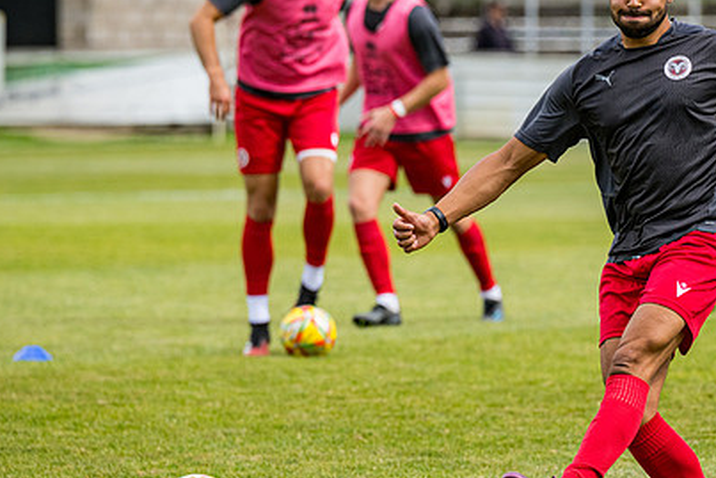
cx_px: 567
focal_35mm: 398
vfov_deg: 3.5
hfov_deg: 5.2
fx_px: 7918
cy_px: 235
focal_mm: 200
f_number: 4
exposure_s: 1/3200
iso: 400
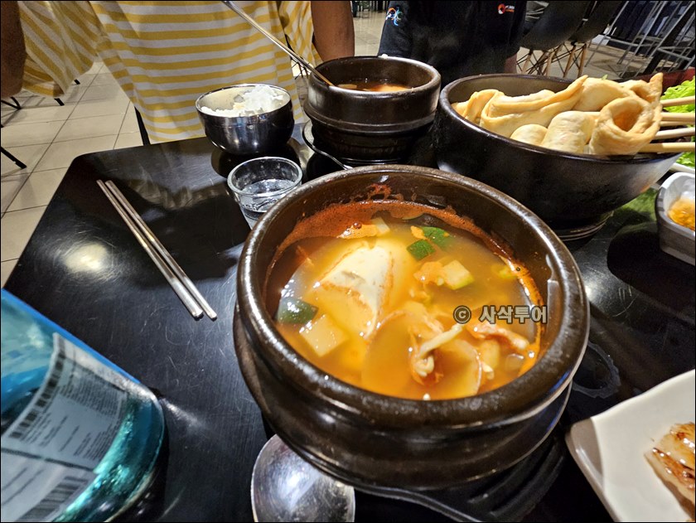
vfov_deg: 90.0
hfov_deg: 106.1
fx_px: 262
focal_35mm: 13
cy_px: 262
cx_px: 348
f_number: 2.2
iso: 500
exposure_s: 1/33
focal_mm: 2.2
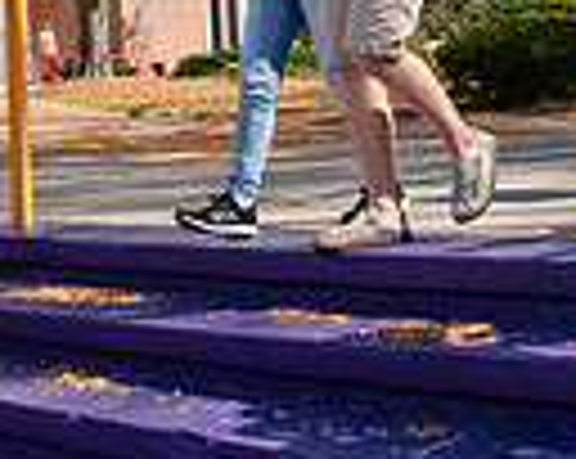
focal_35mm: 81
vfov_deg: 17.5
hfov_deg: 23.5
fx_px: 1379
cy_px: -173
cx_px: 216
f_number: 7.1
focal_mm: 19
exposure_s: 1/320
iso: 500
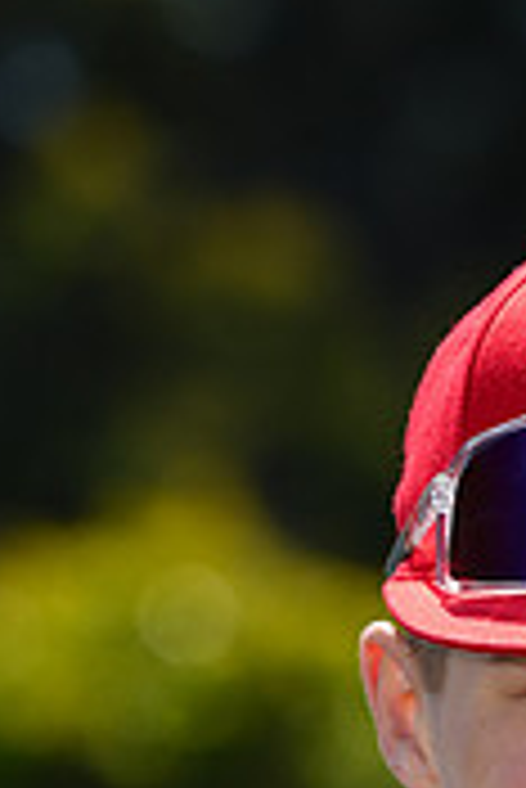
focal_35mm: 664
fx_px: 14523
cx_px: 600
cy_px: 1207
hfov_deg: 2.1
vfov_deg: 3.1
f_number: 5
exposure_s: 1/250
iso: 50
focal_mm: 200
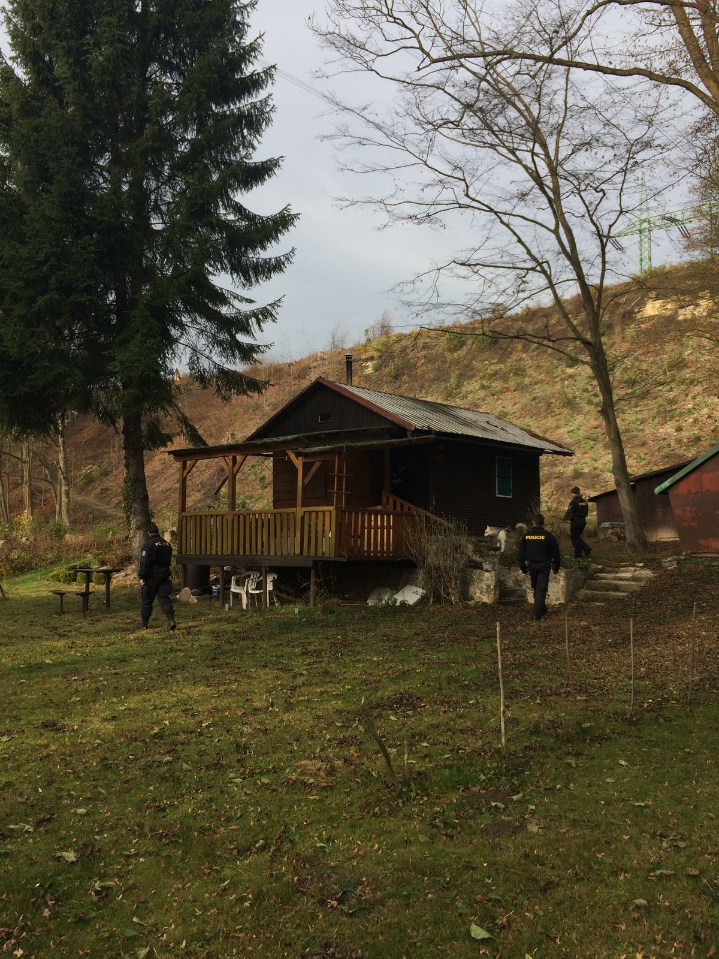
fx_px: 803
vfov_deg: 61.7
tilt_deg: +5.1
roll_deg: +0.8
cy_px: 480
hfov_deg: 48.2
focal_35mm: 29
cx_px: 360
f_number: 2.2
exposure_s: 1/977
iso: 32
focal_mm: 4.15
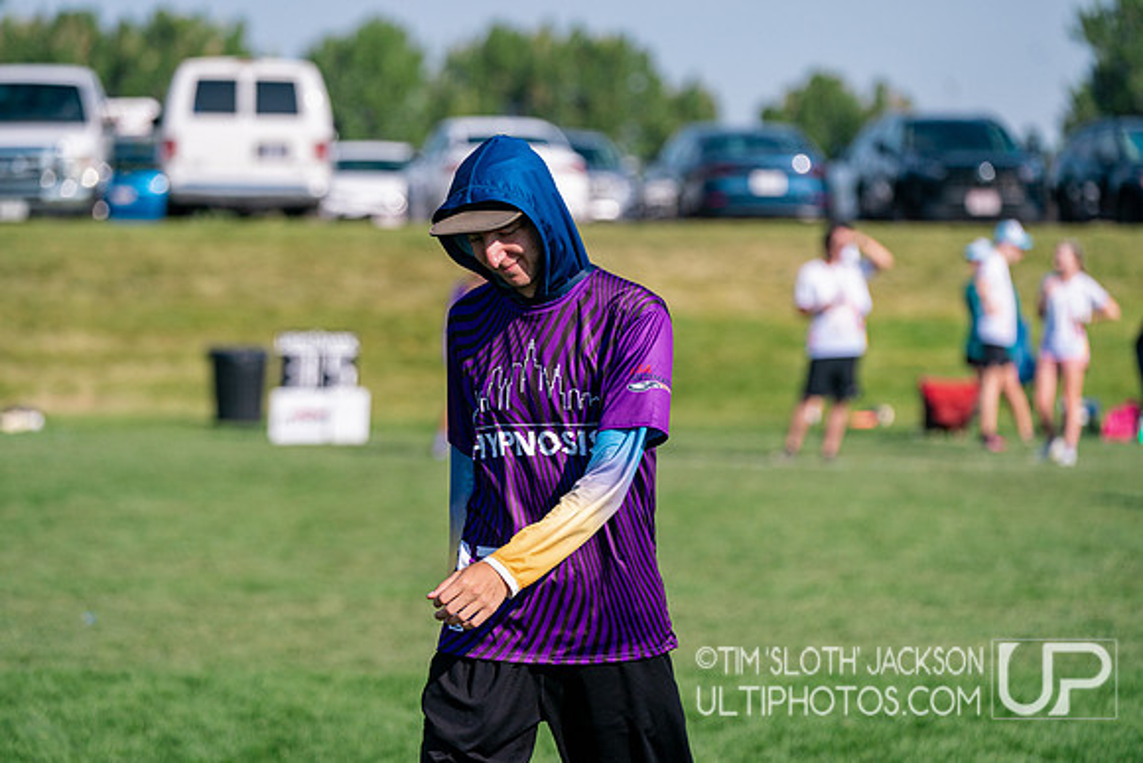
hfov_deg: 12.4
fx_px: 5240
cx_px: 572
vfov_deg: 8.3
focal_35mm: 165
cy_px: 382
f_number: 4
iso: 400
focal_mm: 165
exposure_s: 1/5000
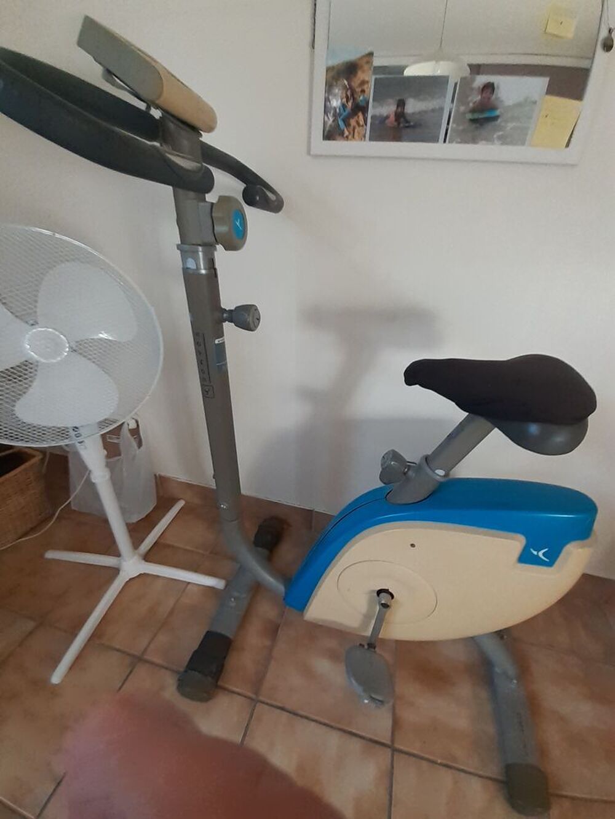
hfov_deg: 89.9
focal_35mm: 13
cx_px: 308
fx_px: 308
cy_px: 410
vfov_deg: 106.2
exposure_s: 1/40
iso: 160
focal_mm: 1.13
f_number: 2.2
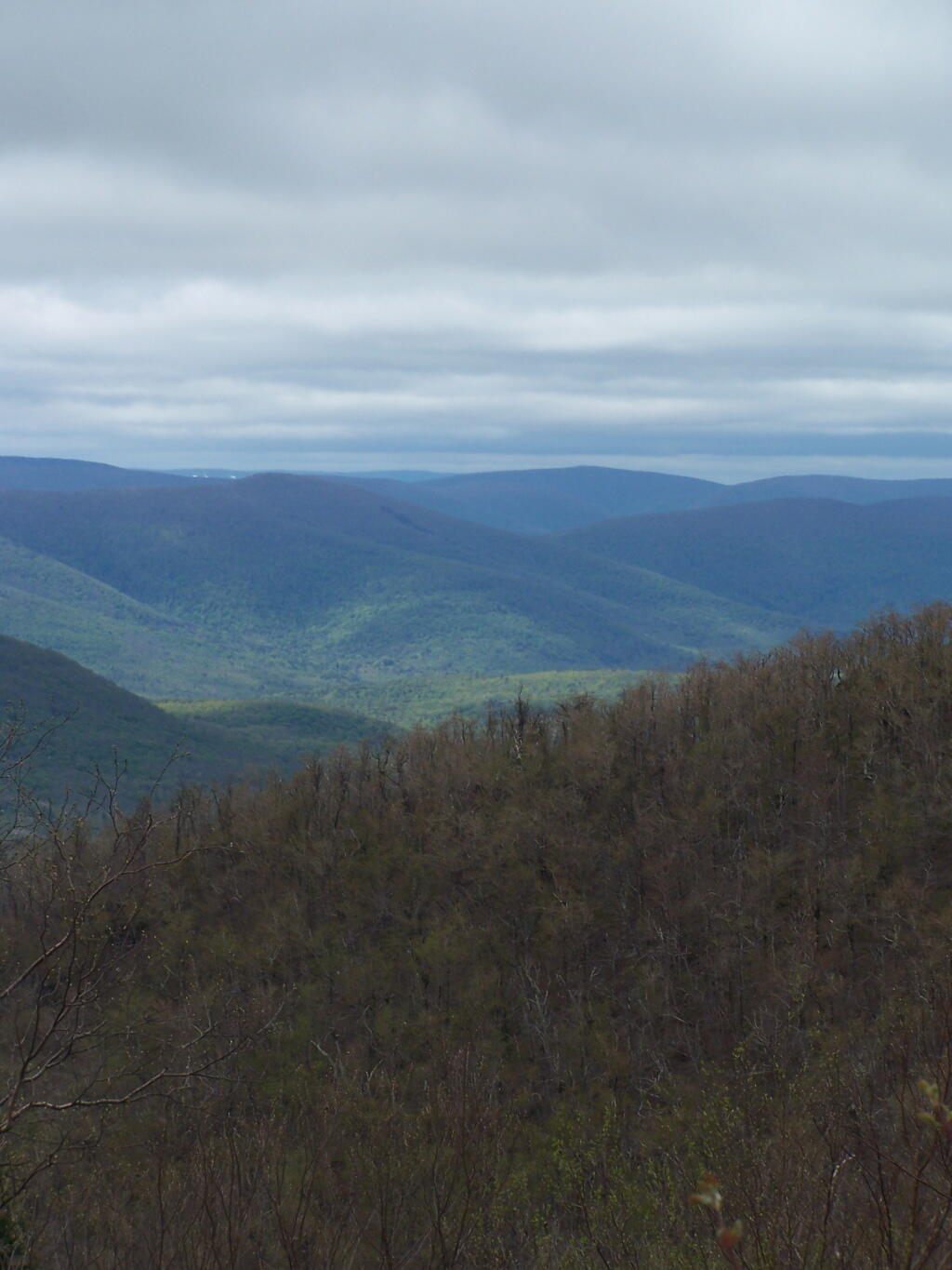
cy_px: 635
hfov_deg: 11.6
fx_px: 4693
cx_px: 476
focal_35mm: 128
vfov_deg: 15.4
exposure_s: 1/800
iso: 80
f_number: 4.5
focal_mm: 21.2
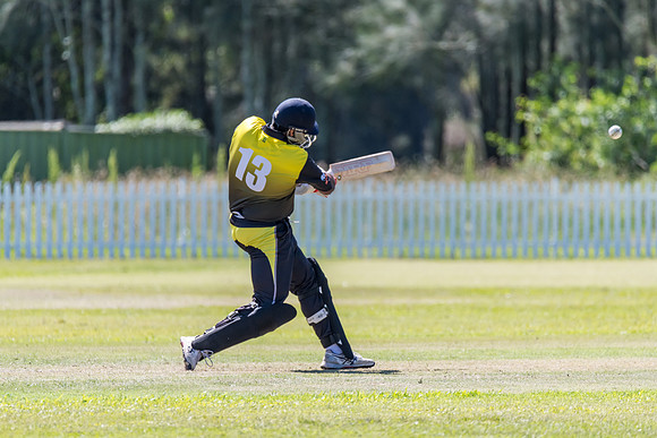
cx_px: 324
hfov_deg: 3.4
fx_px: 11233
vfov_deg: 2.2
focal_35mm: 615
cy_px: 219
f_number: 6.3
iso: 1000
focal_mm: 600
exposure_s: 1/2000
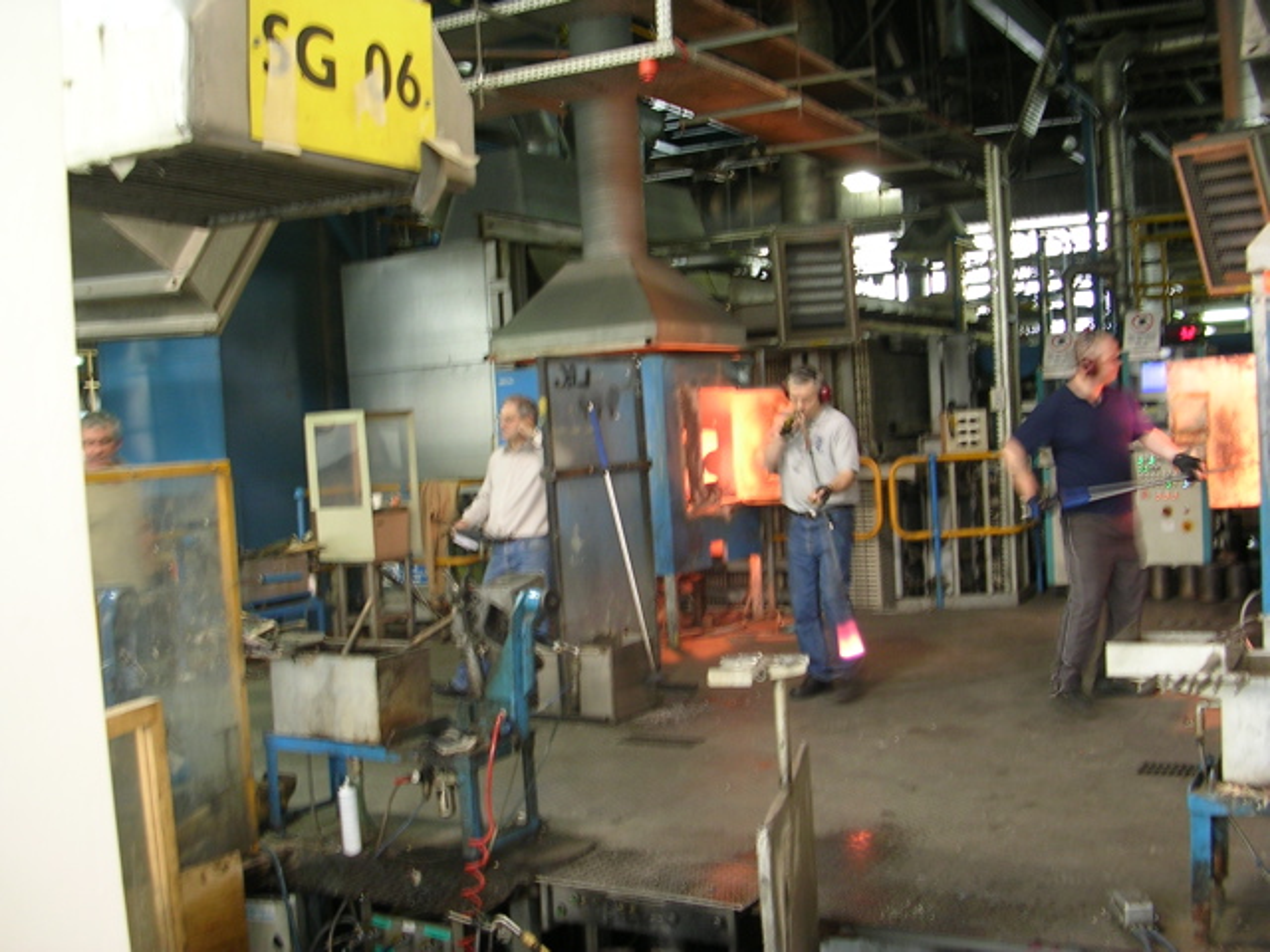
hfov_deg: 49.0
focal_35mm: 38
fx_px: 1394
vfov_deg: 37.7
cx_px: 635
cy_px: 476
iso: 50
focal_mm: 5.8
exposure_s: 1/6.2
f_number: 2.8
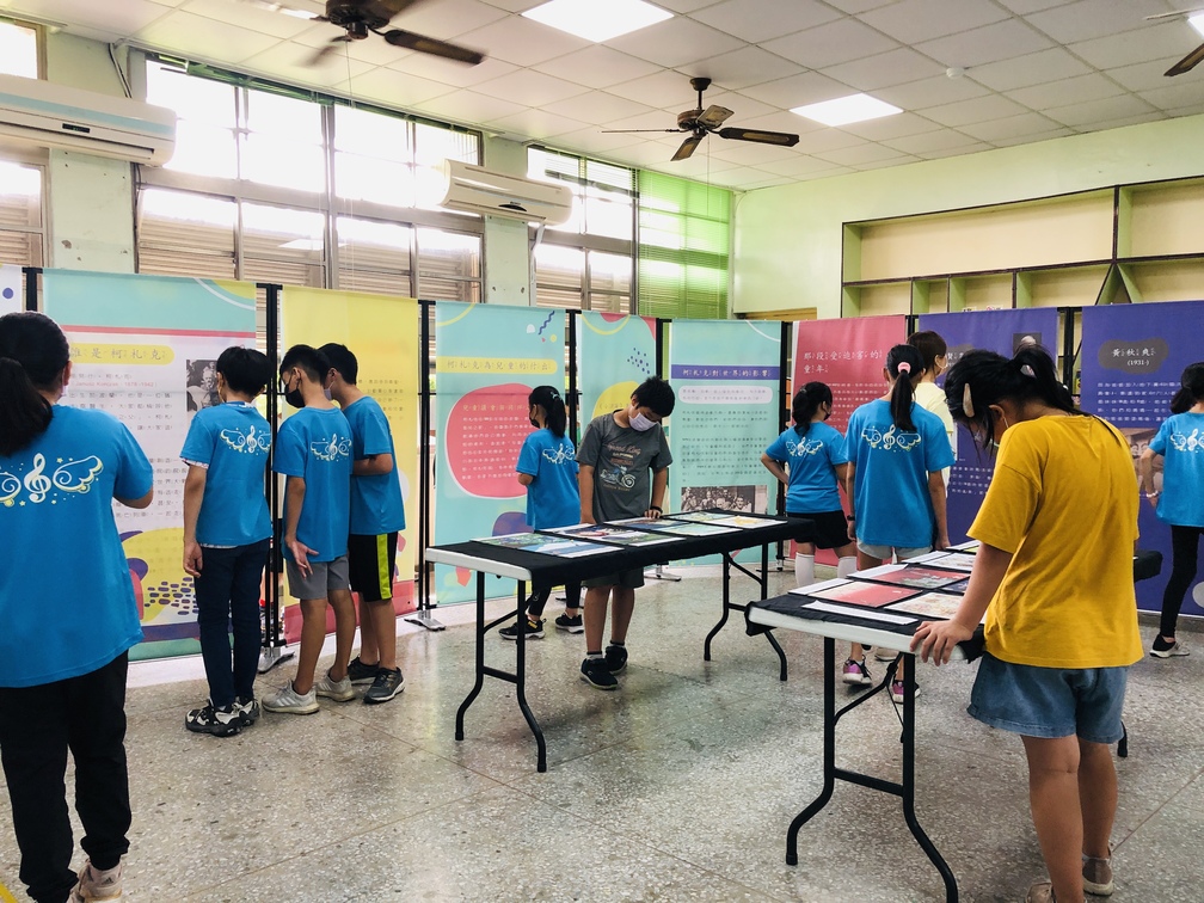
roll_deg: +0.5
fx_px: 974
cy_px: 452
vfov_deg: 49.7
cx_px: 602
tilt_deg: -2.2
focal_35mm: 28
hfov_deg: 63.4
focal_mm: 4
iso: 25
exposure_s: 1/30
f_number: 1.8
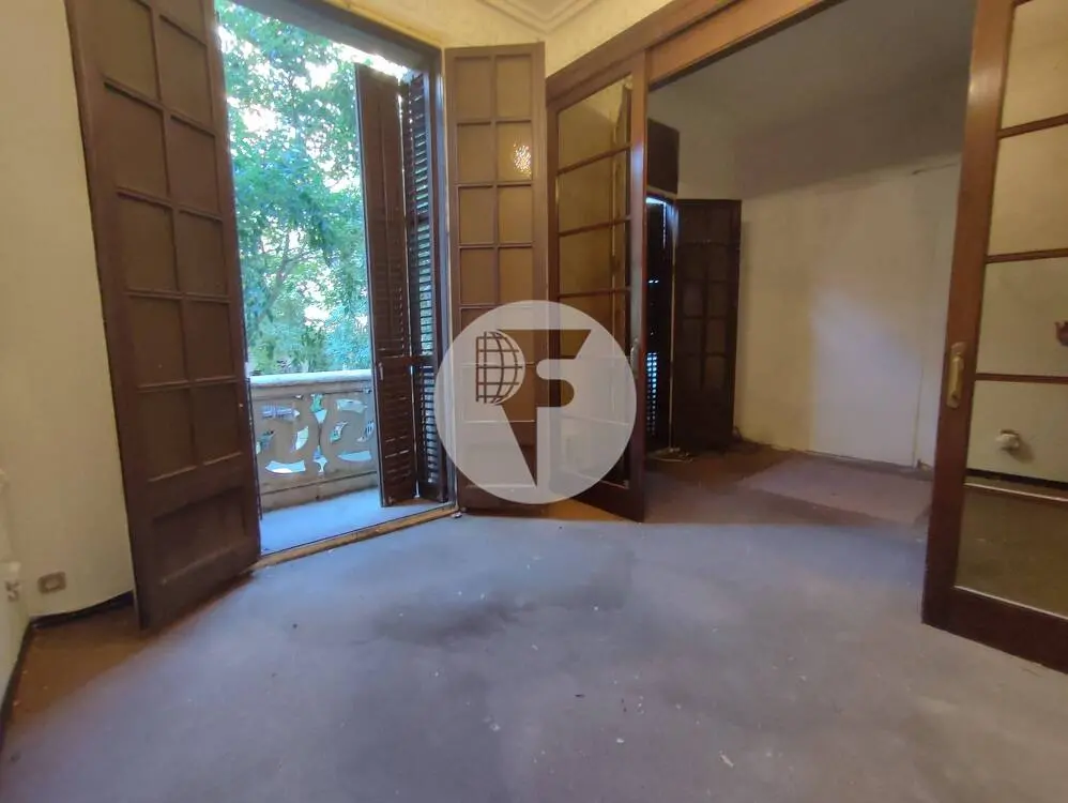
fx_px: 494
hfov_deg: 94.5
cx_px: 534
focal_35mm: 16
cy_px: 402
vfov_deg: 78.2
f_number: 2.2
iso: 258
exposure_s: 1/33
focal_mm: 1.65
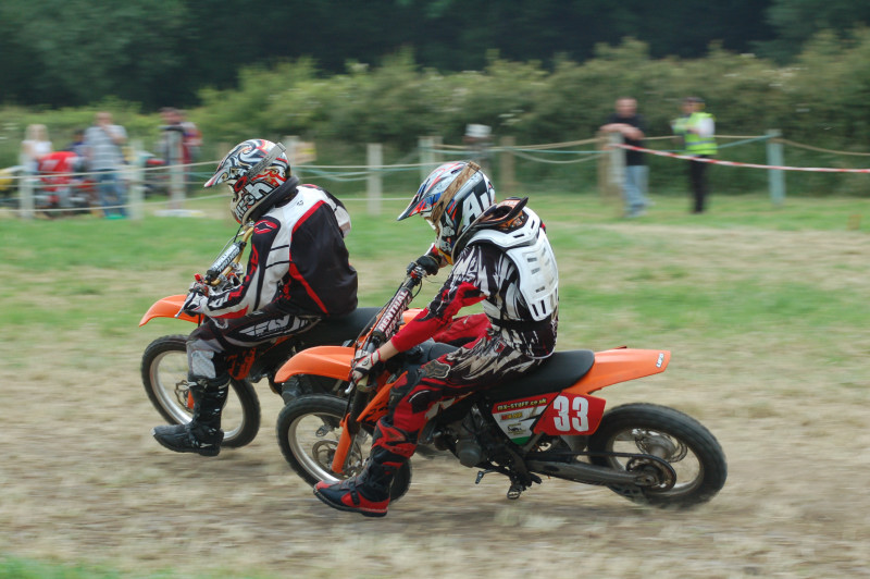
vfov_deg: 9.1
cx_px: 435
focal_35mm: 150
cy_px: 290
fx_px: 3622
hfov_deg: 13.7
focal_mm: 100
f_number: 5.6
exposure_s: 1/250
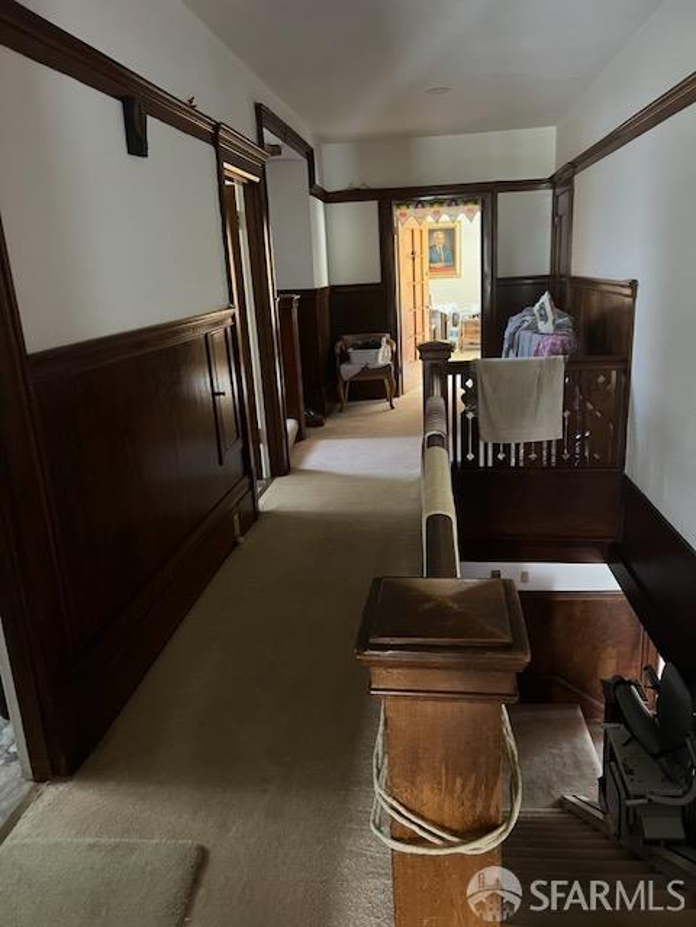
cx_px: 348
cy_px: 464
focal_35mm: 26
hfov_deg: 53.1
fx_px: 697
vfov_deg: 67.3
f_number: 1.5
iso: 640
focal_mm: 5.7
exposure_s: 1/31
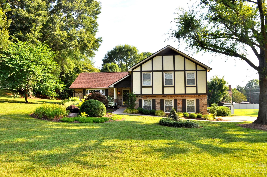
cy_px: 88
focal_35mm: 27
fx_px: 200
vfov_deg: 47.8
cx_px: 134
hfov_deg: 67.4
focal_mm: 18
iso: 200
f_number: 9
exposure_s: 1/200
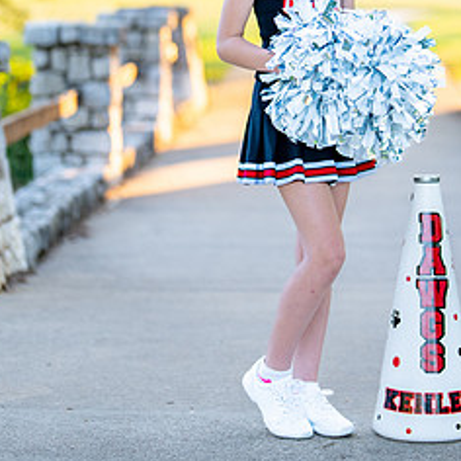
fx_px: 1959
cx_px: 326
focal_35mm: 130
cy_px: 54
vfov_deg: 13.3
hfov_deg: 13.4
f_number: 1.2
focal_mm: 50
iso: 200
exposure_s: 1/500
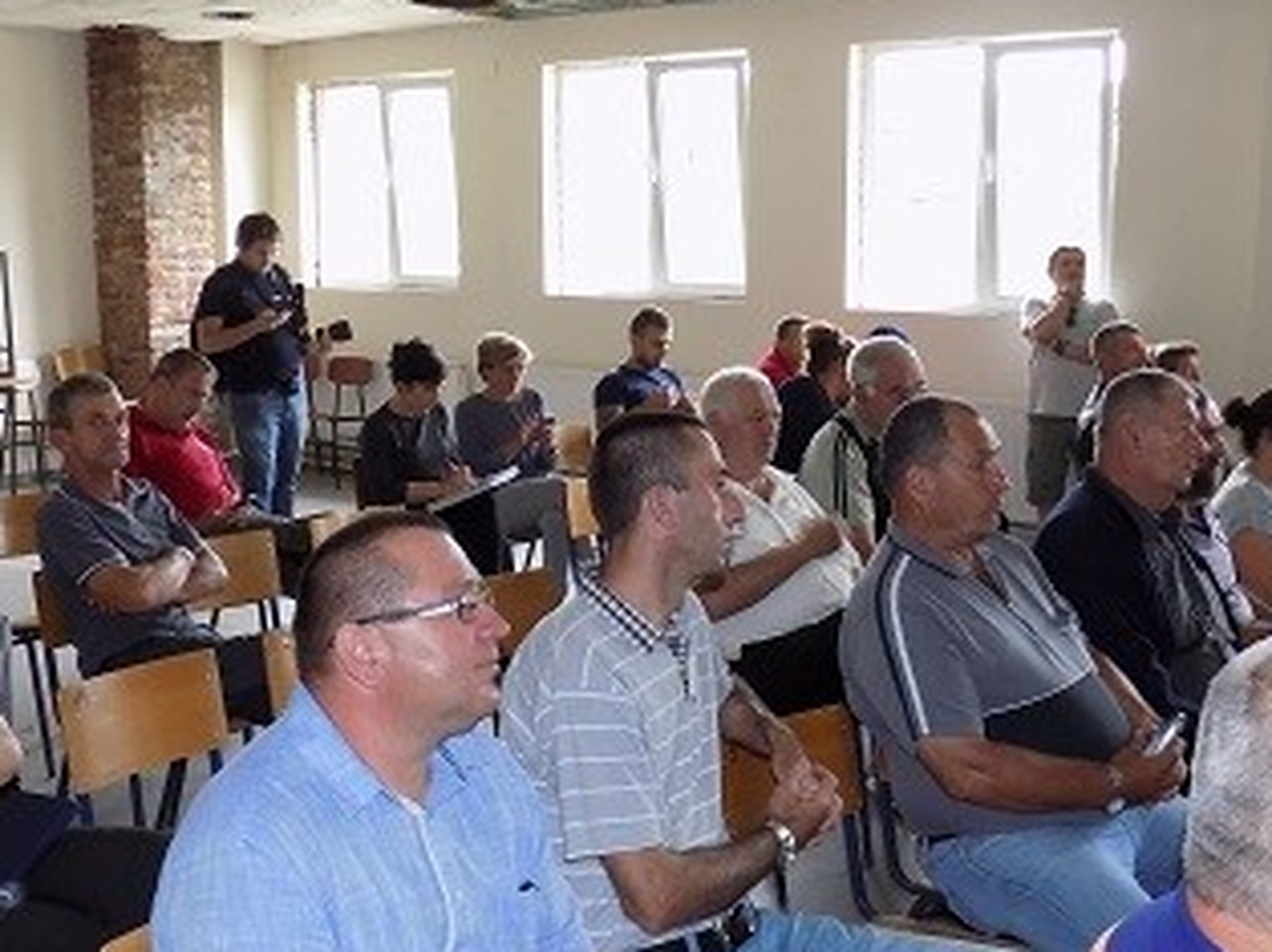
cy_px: 502
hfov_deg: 43.0
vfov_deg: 32.8
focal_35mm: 44
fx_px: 1616
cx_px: 632
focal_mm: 4
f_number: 3.1
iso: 160
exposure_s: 1/30
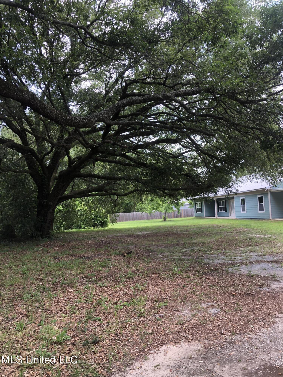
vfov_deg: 63.4
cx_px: 142
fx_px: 305
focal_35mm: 28
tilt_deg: +3.8
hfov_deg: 49.7
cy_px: 188
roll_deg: +0.3
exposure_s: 1/120
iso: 20
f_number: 1.8
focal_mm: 3.99
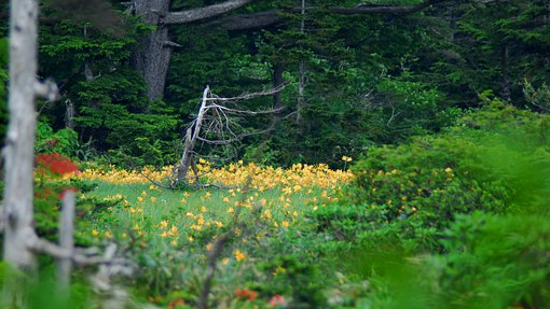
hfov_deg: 3.4
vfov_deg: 1.9
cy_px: 168
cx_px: 275
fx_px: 9218
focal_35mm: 632
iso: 100
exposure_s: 1/60
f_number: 5.6
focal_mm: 400
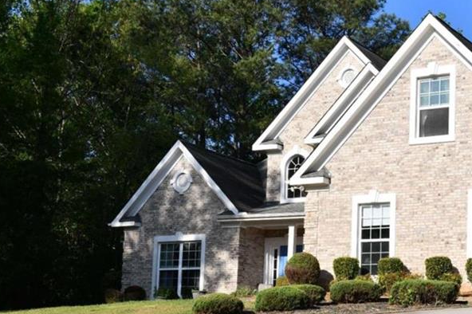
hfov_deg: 24.3
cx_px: 345
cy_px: 216
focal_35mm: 83
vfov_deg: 16.4
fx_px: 1088
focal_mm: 32
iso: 100
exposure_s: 1/250
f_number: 10
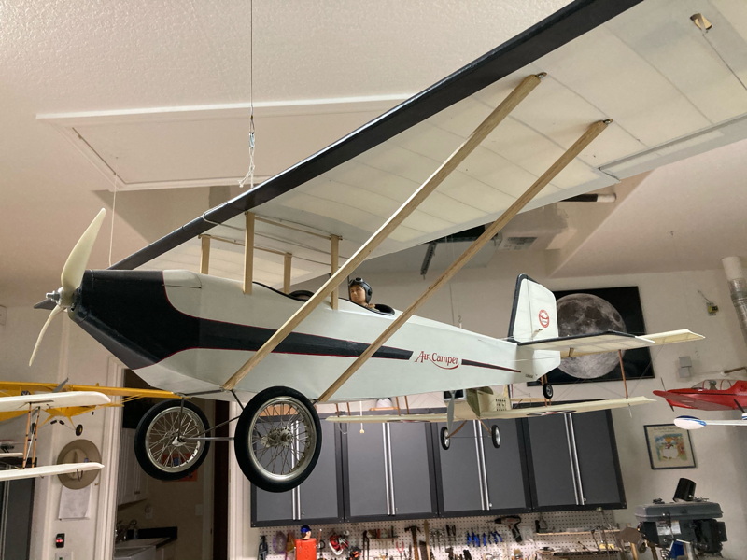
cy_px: 280
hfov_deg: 63.4
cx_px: 374
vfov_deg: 49.7
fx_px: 604
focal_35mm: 28
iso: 250
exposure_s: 1/60
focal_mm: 3.99
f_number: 1.8
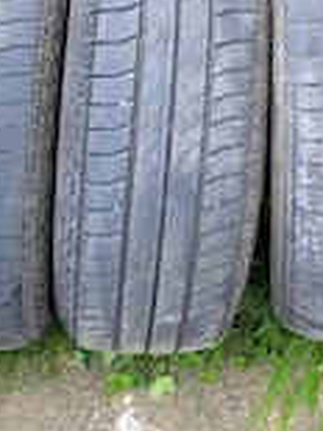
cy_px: 17
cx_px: 284
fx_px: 835
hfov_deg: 21.5
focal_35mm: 67
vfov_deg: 27.6
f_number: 1.8
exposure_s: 1/154
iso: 40
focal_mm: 5.4
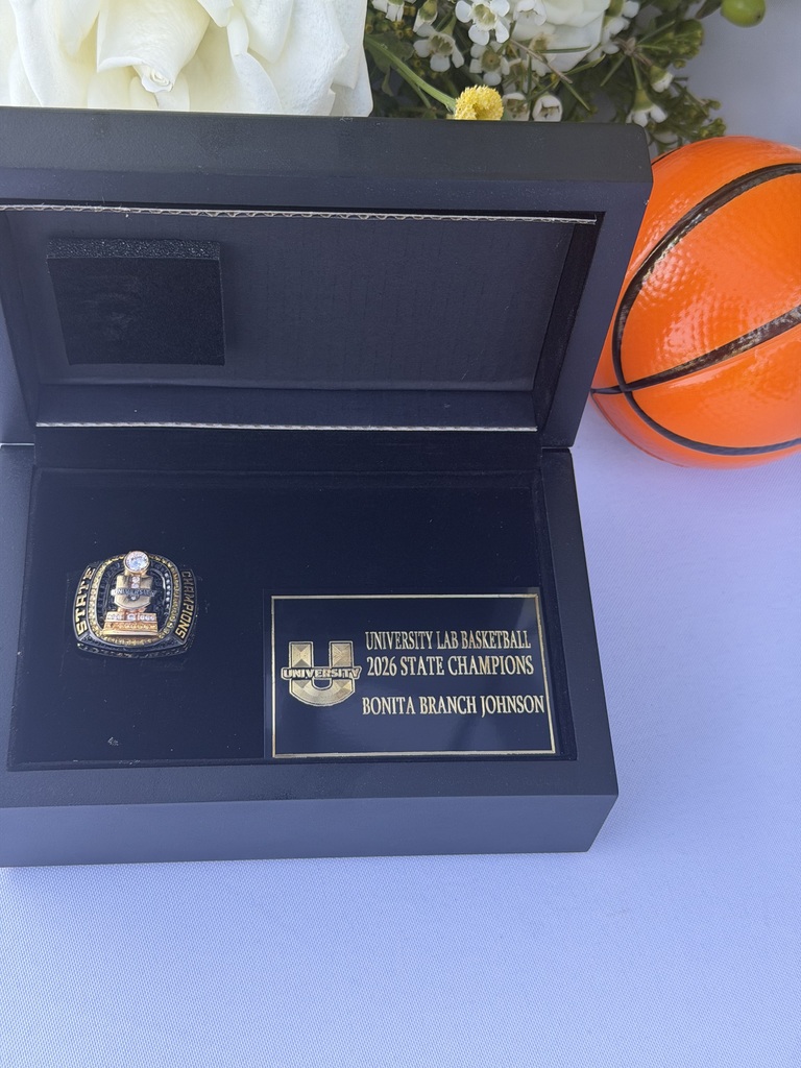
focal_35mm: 48
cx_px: 400
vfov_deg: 39.7
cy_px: 534
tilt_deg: -59.5
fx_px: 1481
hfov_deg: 30.3
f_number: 1.78
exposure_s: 1/130
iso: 50
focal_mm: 6.76
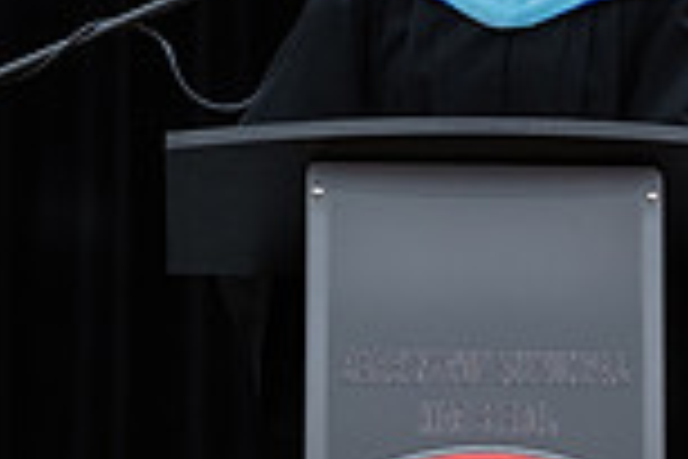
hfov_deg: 4.9
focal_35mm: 413
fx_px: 7892
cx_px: 1255
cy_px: 346
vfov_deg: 3.3
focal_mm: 85
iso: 1000
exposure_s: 1/200
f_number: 2.8
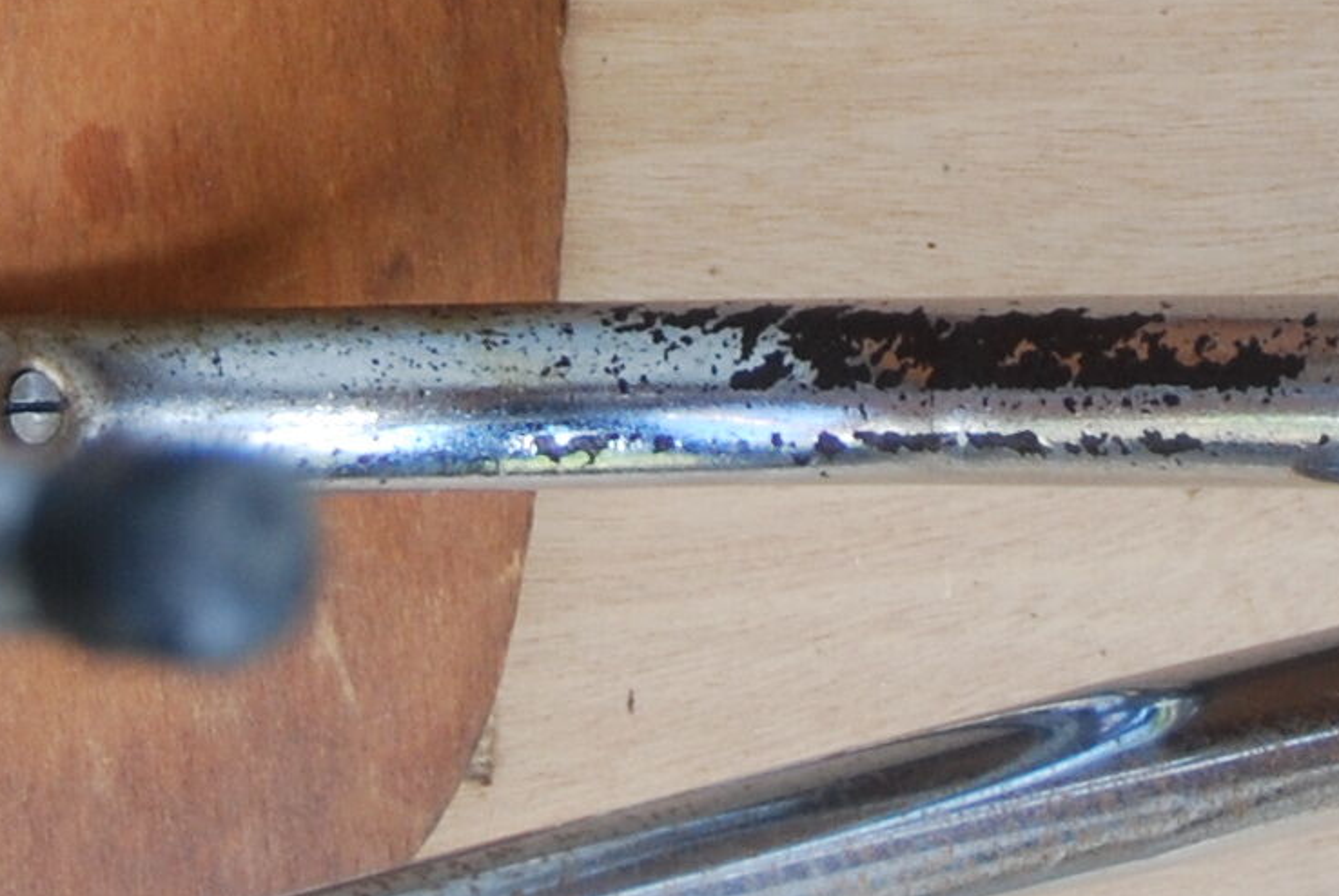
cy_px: -925
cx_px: 916
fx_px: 10264
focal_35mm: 276
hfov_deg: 7.5
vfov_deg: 4.9
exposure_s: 1/100
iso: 200
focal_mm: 35
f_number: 5
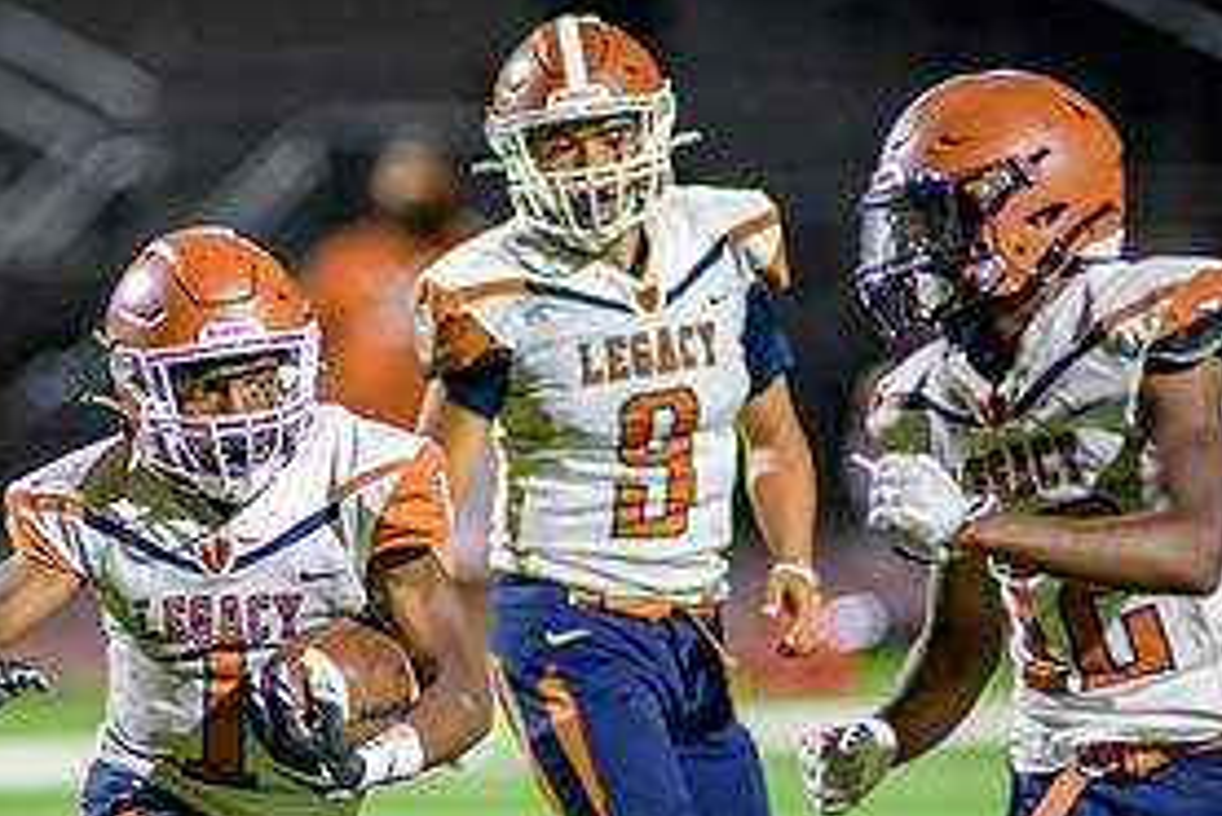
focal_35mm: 629
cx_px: 353
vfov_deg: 2.2
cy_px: 695
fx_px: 21361
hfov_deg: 3.3
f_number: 2.8
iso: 2000
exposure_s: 1/500
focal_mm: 300
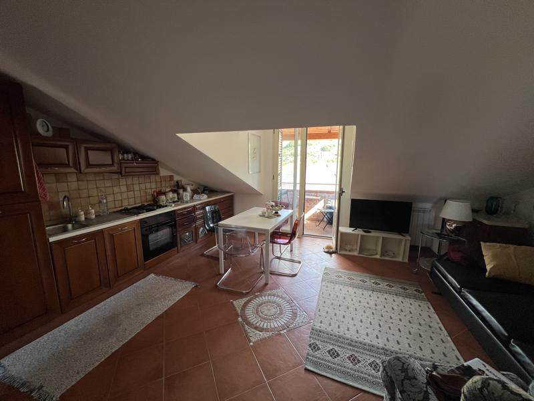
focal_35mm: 13
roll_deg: -0.4
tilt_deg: -9.4
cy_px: 200
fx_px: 201
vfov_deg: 89.9
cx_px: 267
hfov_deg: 106.2
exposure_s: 1/99
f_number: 1.8
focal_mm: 1.57
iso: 125
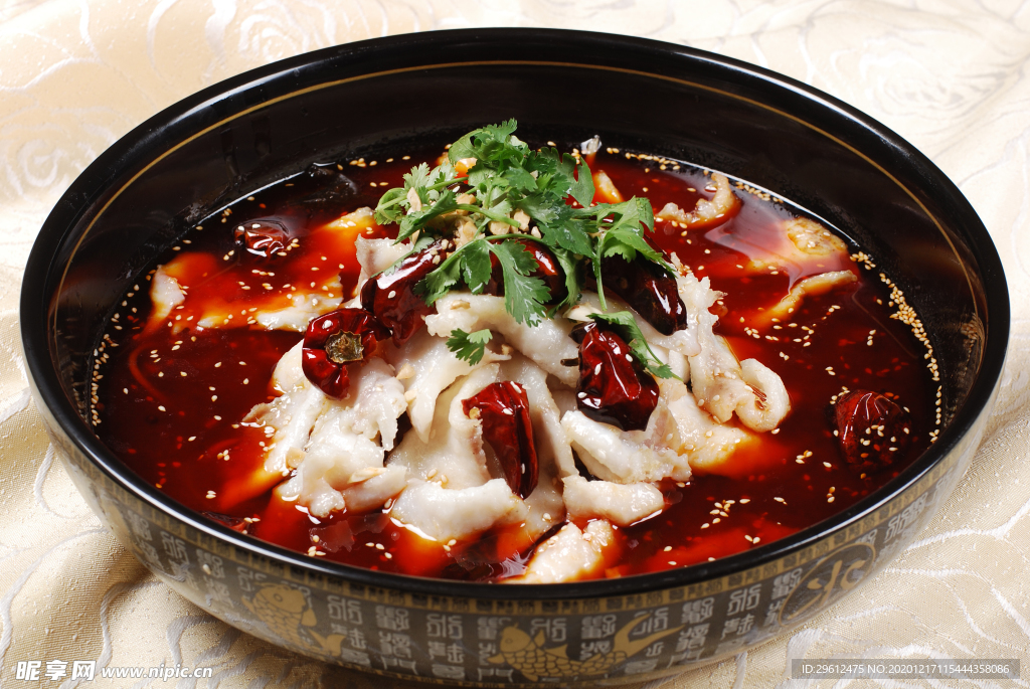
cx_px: 515
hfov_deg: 27.0
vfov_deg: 18.2
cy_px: 344
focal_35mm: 75
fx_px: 2148
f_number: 10
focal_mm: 50
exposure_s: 1/125
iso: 100
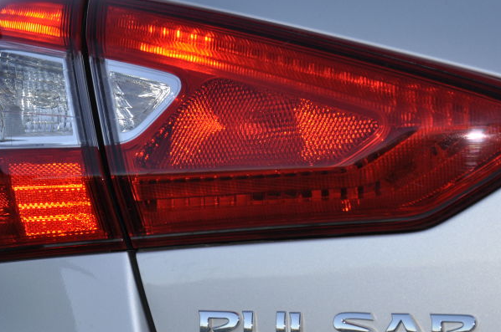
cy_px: 162
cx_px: 180
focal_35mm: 149
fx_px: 2071
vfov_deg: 9.2
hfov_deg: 13.8
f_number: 8
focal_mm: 58
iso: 200
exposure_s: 1/200
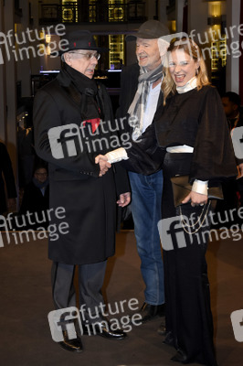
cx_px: 122
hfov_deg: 26.4
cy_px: 183
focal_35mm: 51
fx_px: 517
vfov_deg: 38.9
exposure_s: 1/80
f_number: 6.3
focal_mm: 34
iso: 800
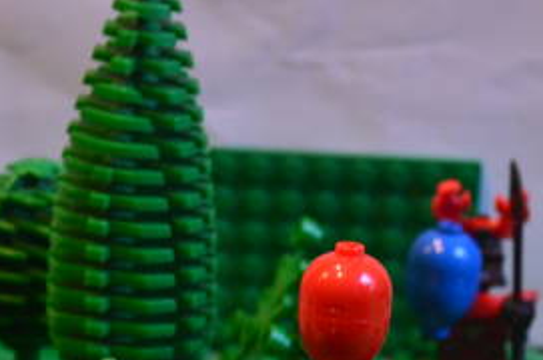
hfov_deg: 11.8
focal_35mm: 175
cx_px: 307
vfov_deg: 7.8
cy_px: 294
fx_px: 2631
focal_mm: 35
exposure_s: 1/15
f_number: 4.5
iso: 800
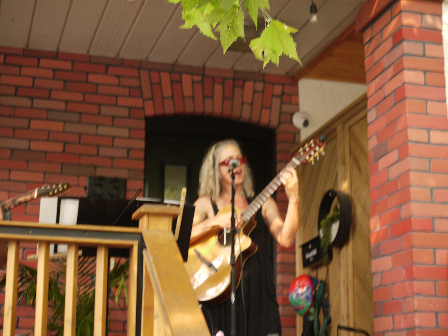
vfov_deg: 21.0
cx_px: 224
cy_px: 168
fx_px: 906
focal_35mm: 70
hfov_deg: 27.8
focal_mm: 35
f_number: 2.8
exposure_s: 1/50
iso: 125
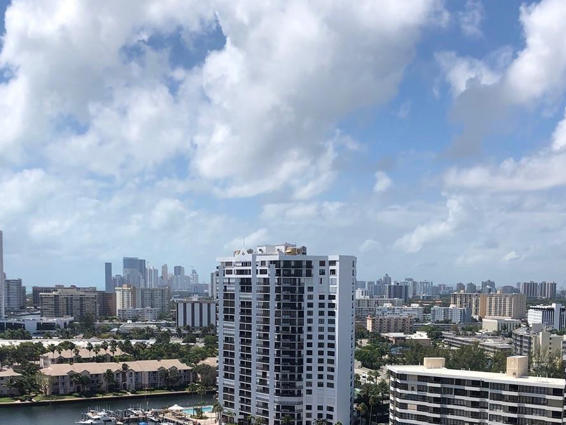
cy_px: 367
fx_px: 818
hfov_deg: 38.2
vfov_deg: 28.2
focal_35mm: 50
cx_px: 305
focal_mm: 3.99
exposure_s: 1/3247
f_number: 1.8
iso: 25
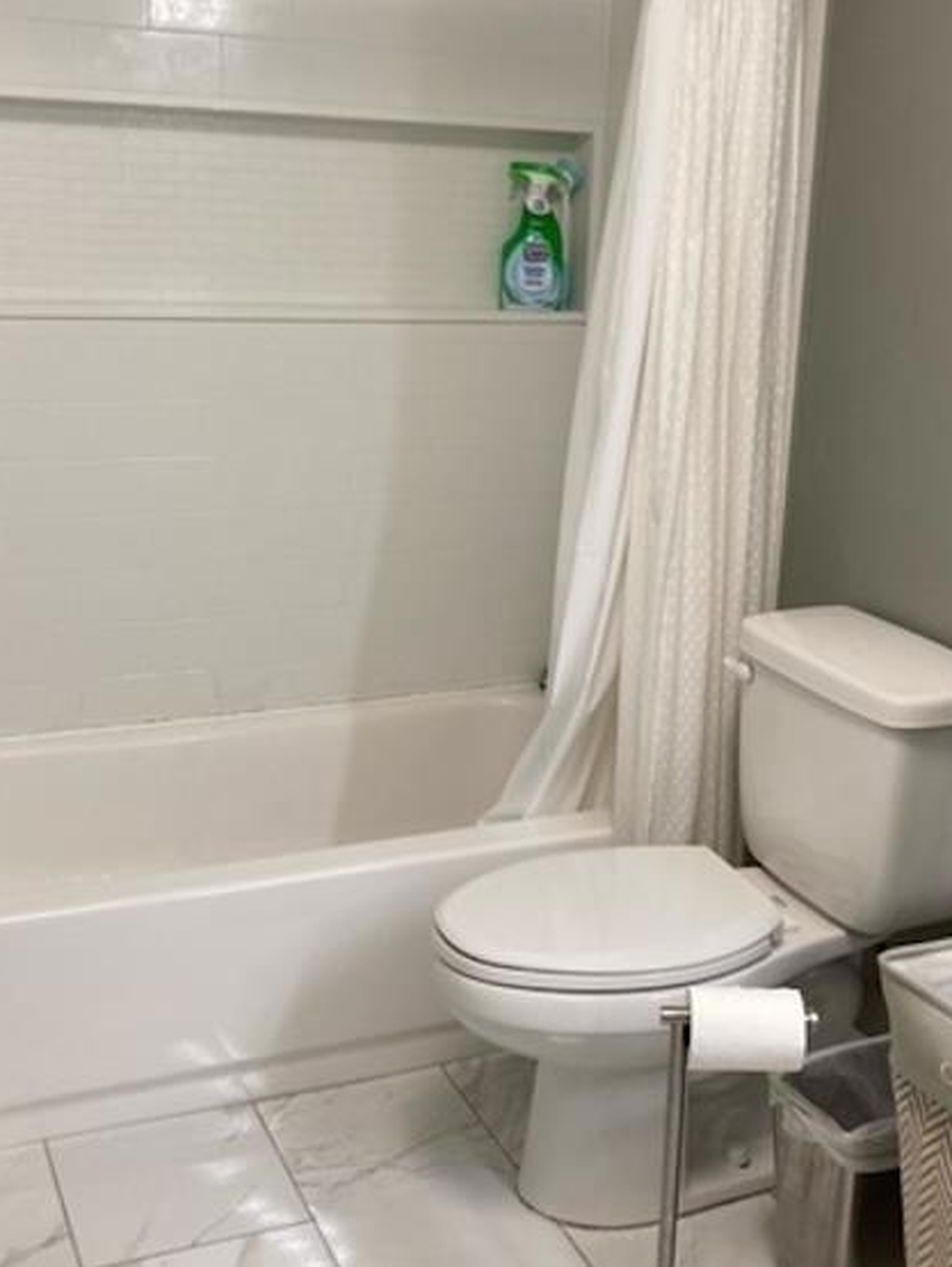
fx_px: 1575
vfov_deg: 43.8
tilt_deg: -13.3
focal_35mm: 43
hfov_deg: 33.6
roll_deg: -2.3
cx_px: 502
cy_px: 570
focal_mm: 3.99
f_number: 1.8
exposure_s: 1/60
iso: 64
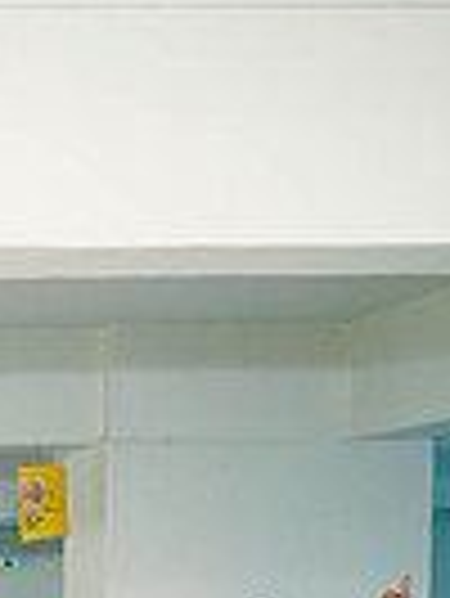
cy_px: 758
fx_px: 1661
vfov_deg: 19.0
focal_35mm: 96
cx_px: -432
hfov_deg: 13.4
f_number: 2.5
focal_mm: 11
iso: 640
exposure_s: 1/125
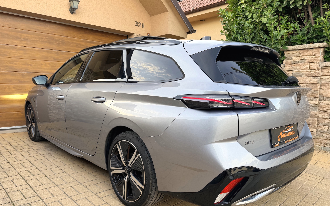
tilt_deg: -6.6
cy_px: 116
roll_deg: -0.7
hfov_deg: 70.4
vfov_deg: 47.5
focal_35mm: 26
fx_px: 234
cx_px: 163
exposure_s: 1/188
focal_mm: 6.76
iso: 64
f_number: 1.78
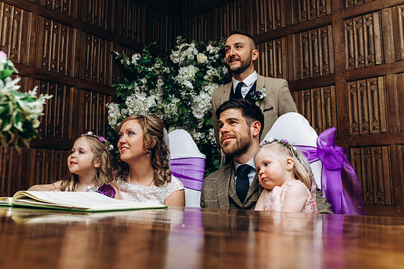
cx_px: 202
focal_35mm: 35
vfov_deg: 37.9
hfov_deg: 54.4
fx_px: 393
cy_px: 134
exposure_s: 1/100
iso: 320
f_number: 5.6
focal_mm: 35
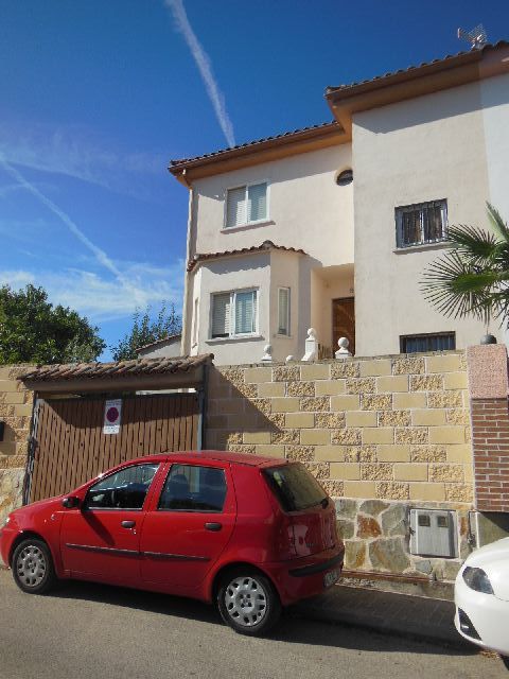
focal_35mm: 29
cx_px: 254
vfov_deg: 61.7
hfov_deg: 48.2
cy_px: 340
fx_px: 569
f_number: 3.7
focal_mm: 5.2
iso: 125
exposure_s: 1/1500
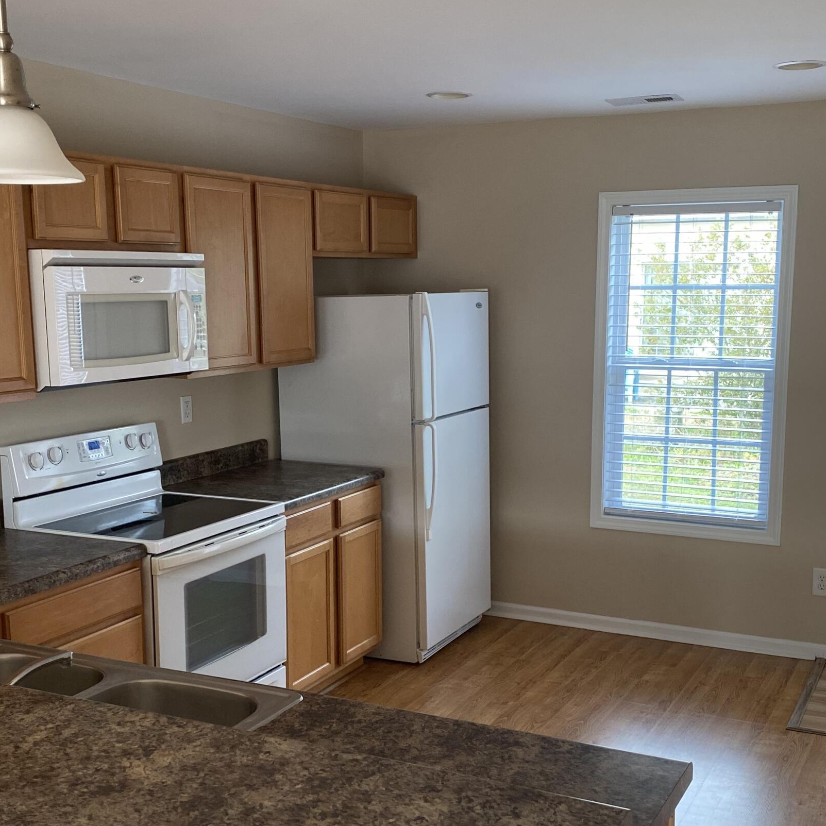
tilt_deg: -10.0
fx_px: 1161
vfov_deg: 39.0
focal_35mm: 43
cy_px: 487
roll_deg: -0.1
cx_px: 384
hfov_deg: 39.1
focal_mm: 4.25
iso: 125
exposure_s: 1/113
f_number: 1.8
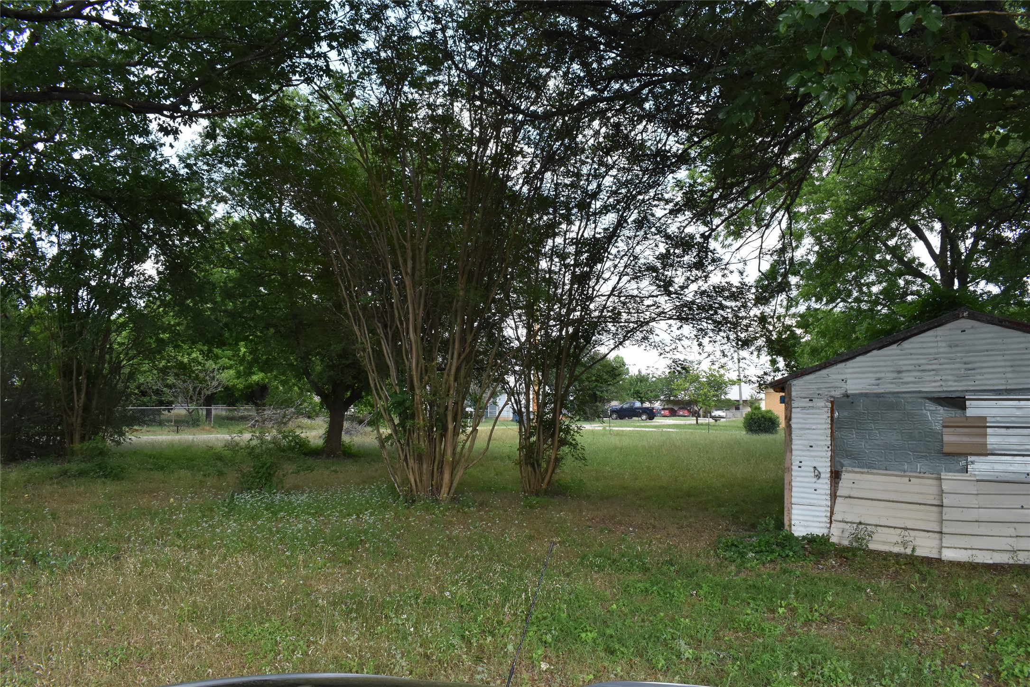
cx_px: 515
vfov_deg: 47.9
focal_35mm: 27
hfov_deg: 67.4
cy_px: 344
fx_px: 773
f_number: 11
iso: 1250
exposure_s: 1/320
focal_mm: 18
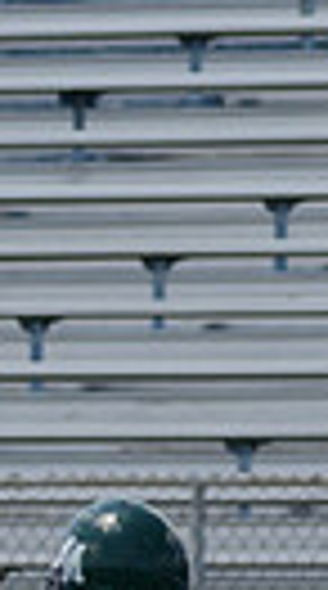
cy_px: 820
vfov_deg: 1.6
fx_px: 21693
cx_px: -638
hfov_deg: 0.9
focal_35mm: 1393
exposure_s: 1/500
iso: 200
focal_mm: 200
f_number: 7.1
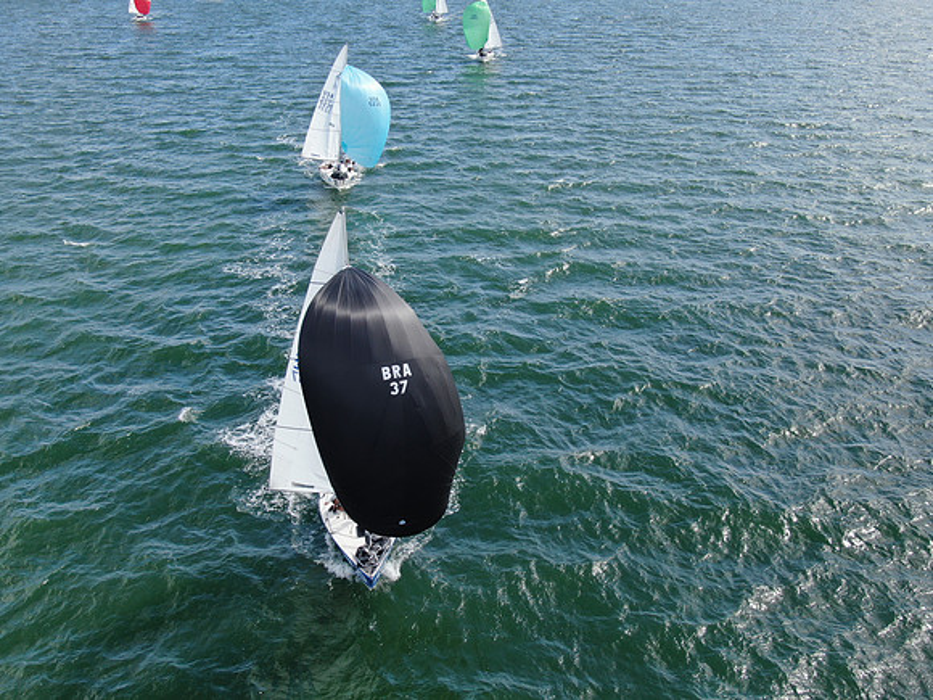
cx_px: 466
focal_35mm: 36
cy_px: 350
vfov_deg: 39.7
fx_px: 970
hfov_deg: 51.4
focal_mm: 6.08
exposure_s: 1/640
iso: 100
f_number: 3.3
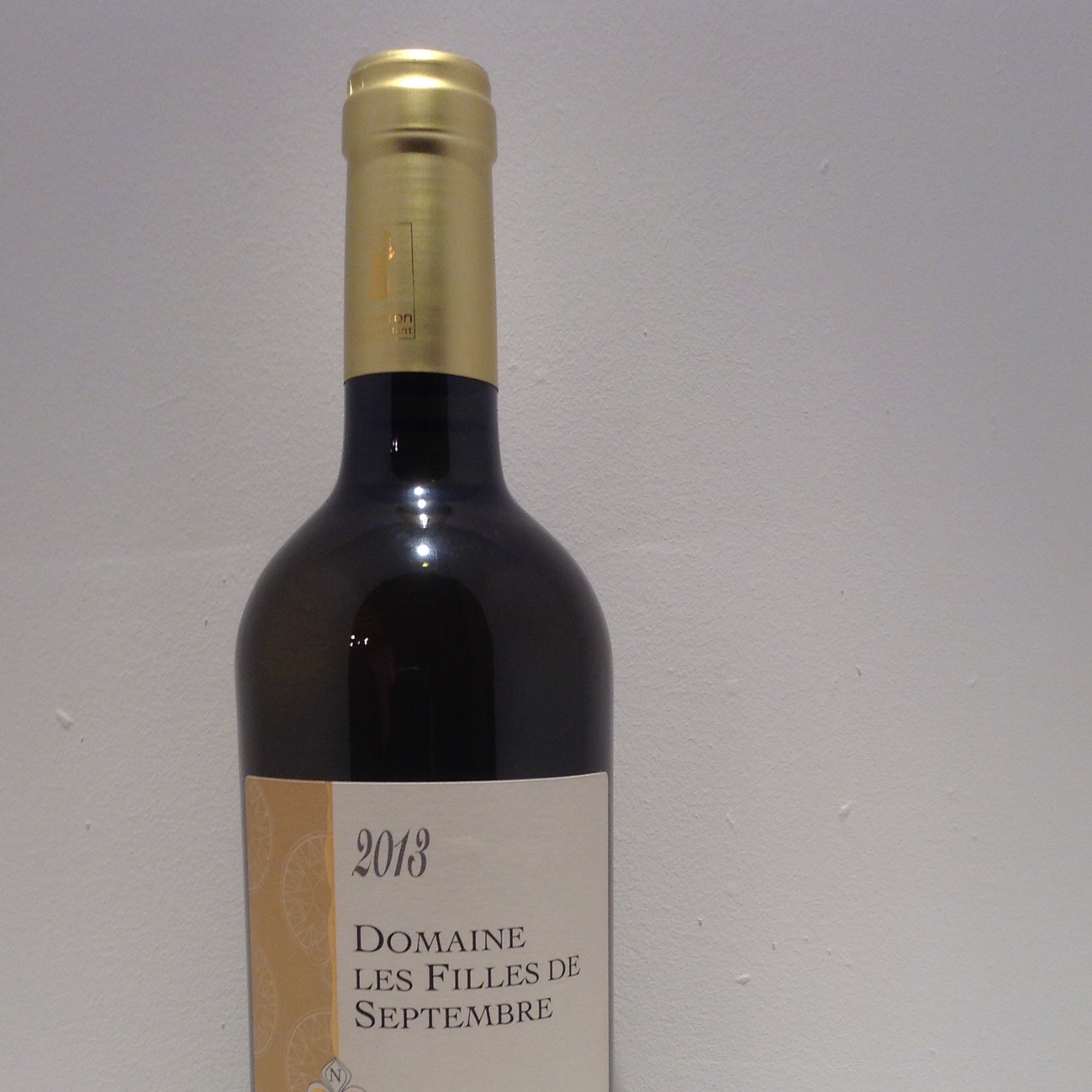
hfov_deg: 36.8
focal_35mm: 46
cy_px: 857
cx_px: 562
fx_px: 1642
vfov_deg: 35.7
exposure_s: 1/40
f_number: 2.4
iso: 32
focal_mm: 3.3
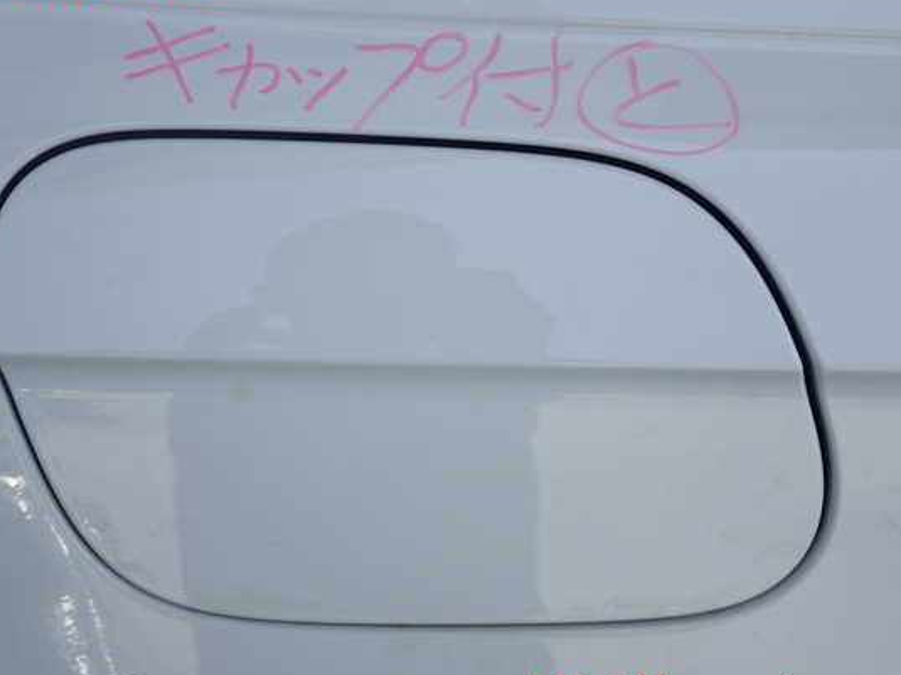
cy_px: 337
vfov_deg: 31.5
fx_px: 1197
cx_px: 409
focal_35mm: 46
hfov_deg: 41.2
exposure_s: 1/640
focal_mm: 7.31
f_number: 2.8
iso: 100
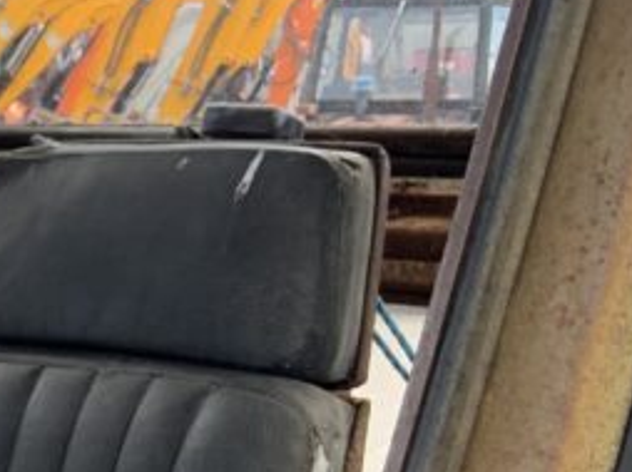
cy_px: 643
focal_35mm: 117
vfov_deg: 12.2
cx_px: -391
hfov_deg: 15.2
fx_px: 2134
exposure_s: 1/231
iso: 16
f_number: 1.8
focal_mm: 3
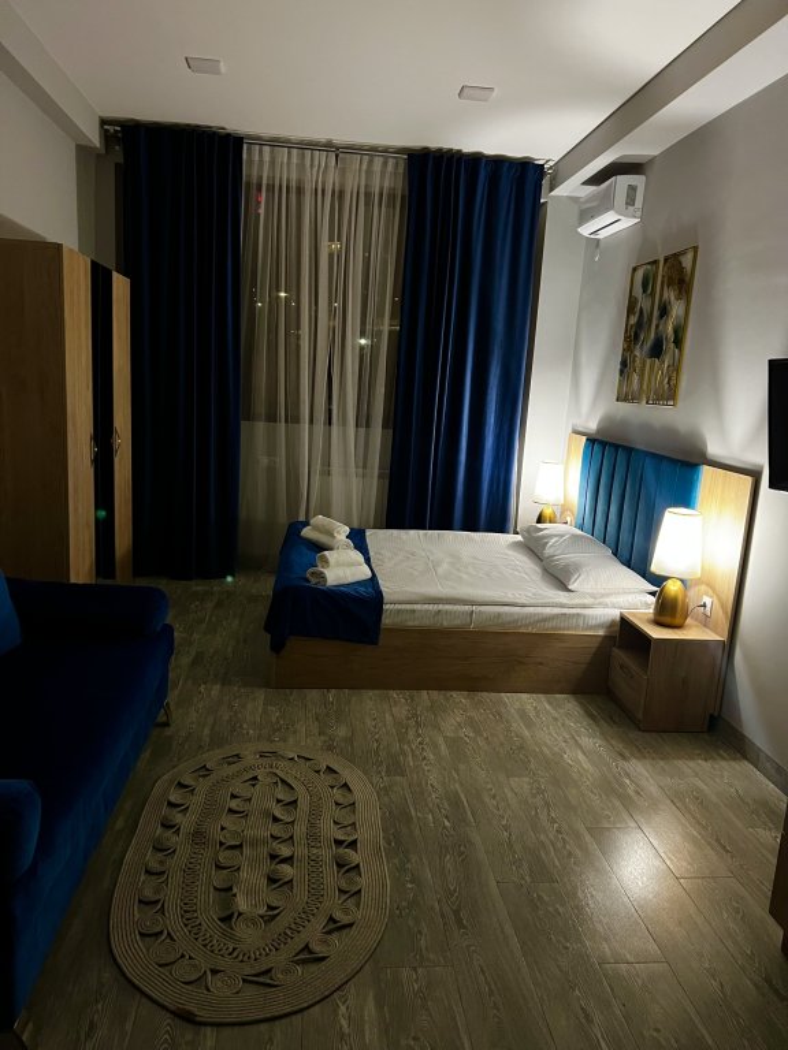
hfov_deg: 53.1
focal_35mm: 26
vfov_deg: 67.3
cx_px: 394
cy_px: 525
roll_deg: -4.7
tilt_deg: -9.2
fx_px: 789
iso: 640
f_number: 1.5
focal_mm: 5.7
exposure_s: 1/34
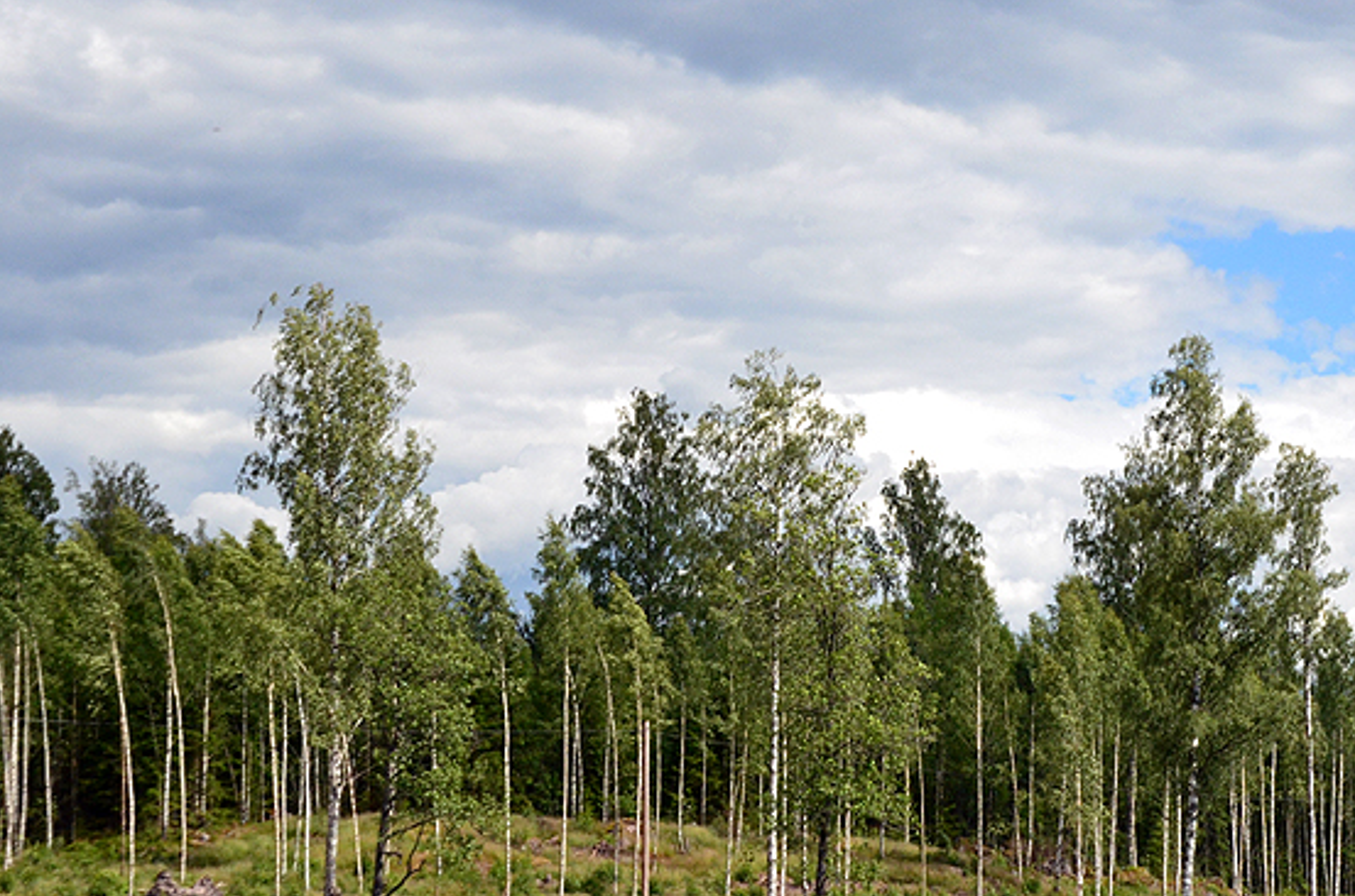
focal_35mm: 104
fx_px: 3897
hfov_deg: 19.6
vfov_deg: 13.1
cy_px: 625
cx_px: 946
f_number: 16
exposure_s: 1/800
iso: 1000
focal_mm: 45
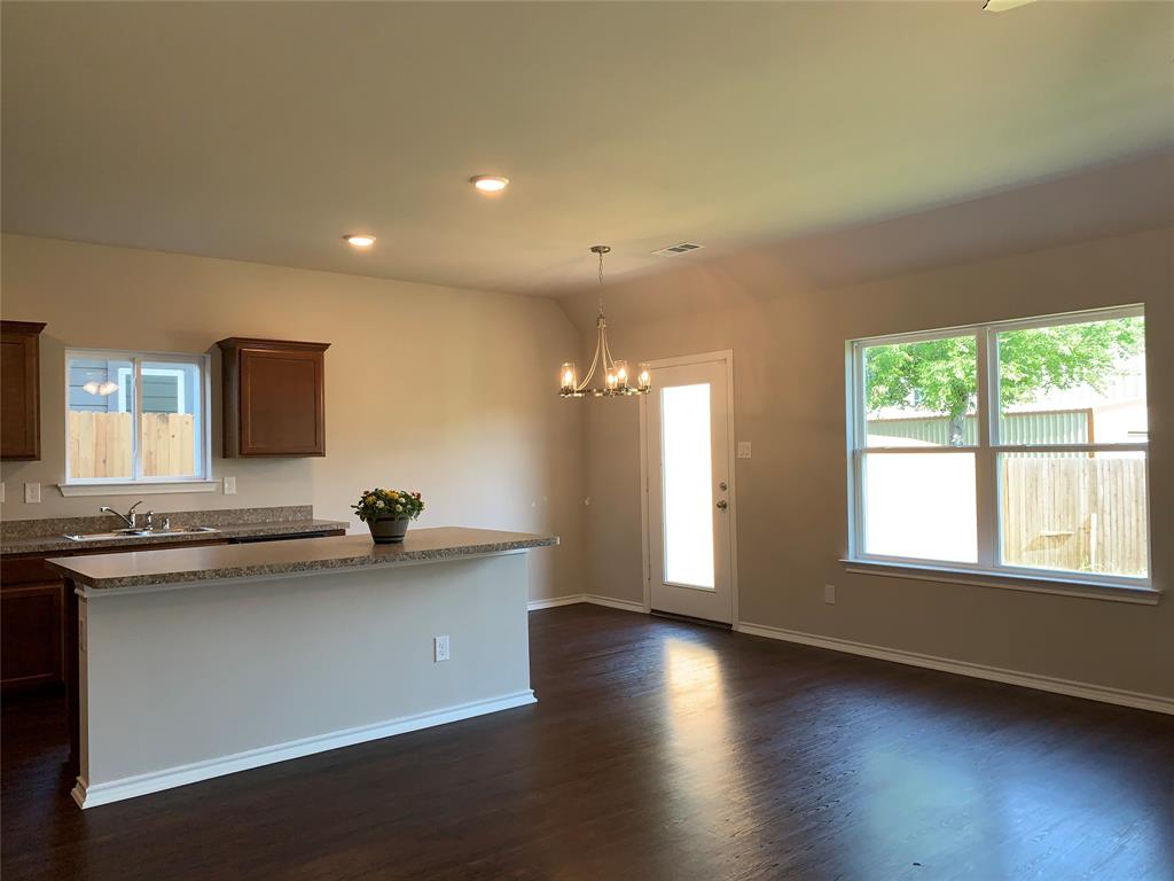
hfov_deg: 67.3
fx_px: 882
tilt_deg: +0.3
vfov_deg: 53.1
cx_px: 587
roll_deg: +0.7
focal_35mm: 26
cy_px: 440
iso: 80
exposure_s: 1/120
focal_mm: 4.25
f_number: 1.8
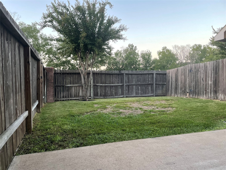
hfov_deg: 67.3
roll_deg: +1.0
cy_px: 85
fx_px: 170
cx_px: 113
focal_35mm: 26
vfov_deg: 53.1
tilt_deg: -3.0
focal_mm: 4.2
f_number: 1.6
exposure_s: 1/120
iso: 100
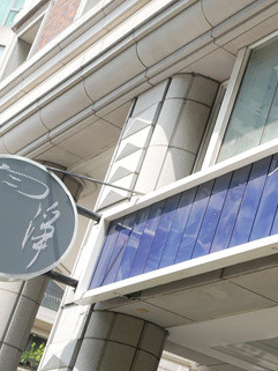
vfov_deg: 22.9
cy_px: 307
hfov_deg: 15.7
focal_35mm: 84
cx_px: 458
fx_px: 899
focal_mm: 15
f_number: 3.5
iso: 200
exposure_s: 1/500
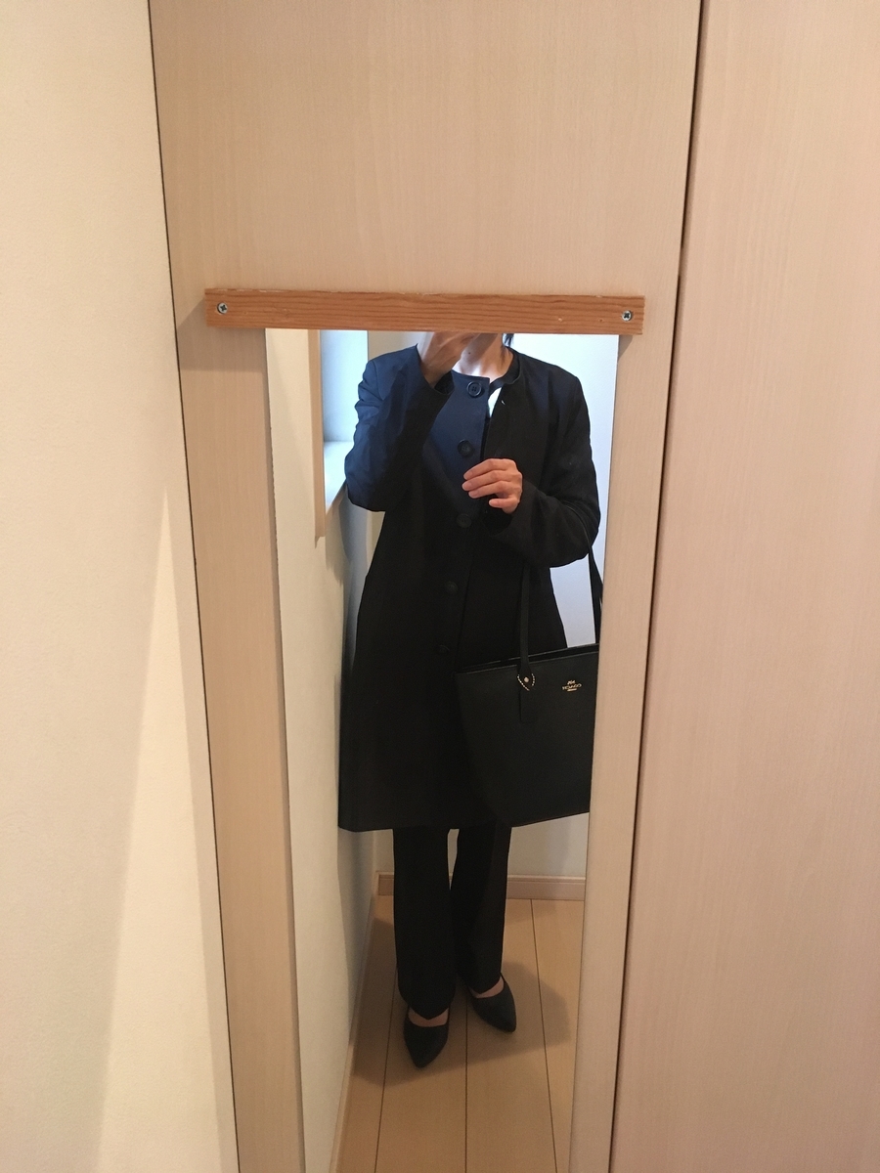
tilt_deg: -17.9
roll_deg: -0.6
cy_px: 586
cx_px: 440
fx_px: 983
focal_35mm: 29
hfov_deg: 48.2
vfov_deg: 61.7
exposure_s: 1/30
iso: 200
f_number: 2.2
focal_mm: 4.15
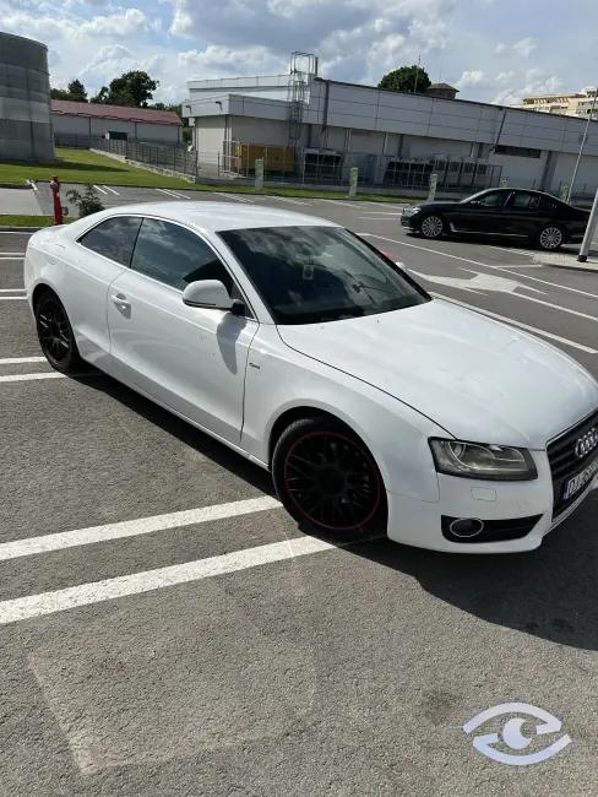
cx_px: 299
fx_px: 552
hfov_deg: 56.8
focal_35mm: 24
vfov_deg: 71.6
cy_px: 398
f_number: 1.78
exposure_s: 1/8197
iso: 80
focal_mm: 6.86
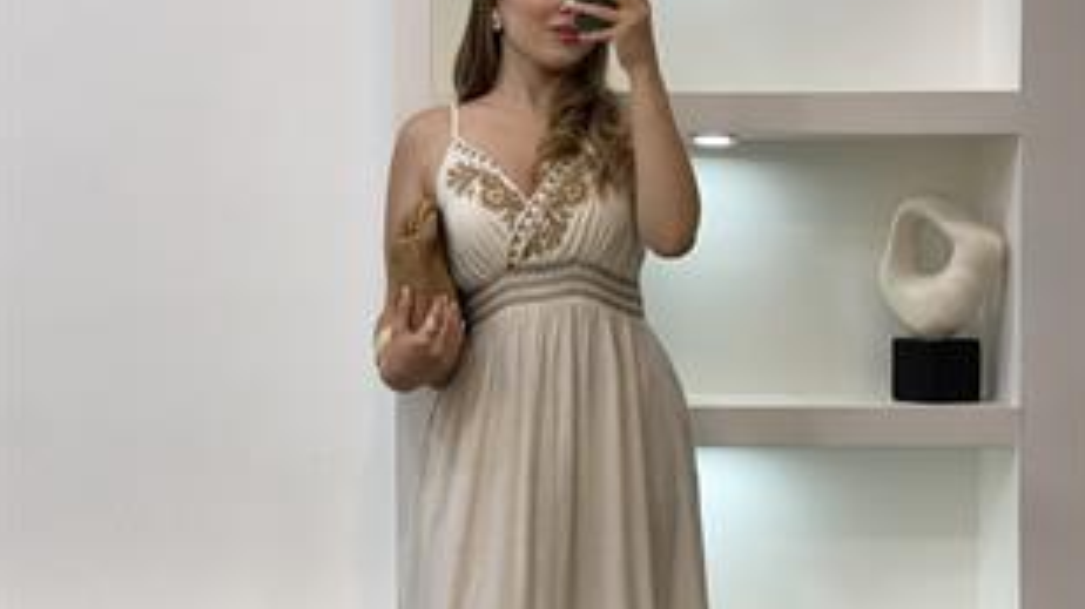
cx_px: 542
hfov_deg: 27.9
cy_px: 442
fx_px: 2186
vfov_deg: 15.8
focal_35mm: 76
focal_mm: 6
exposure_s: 1/100
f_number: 2
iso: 64
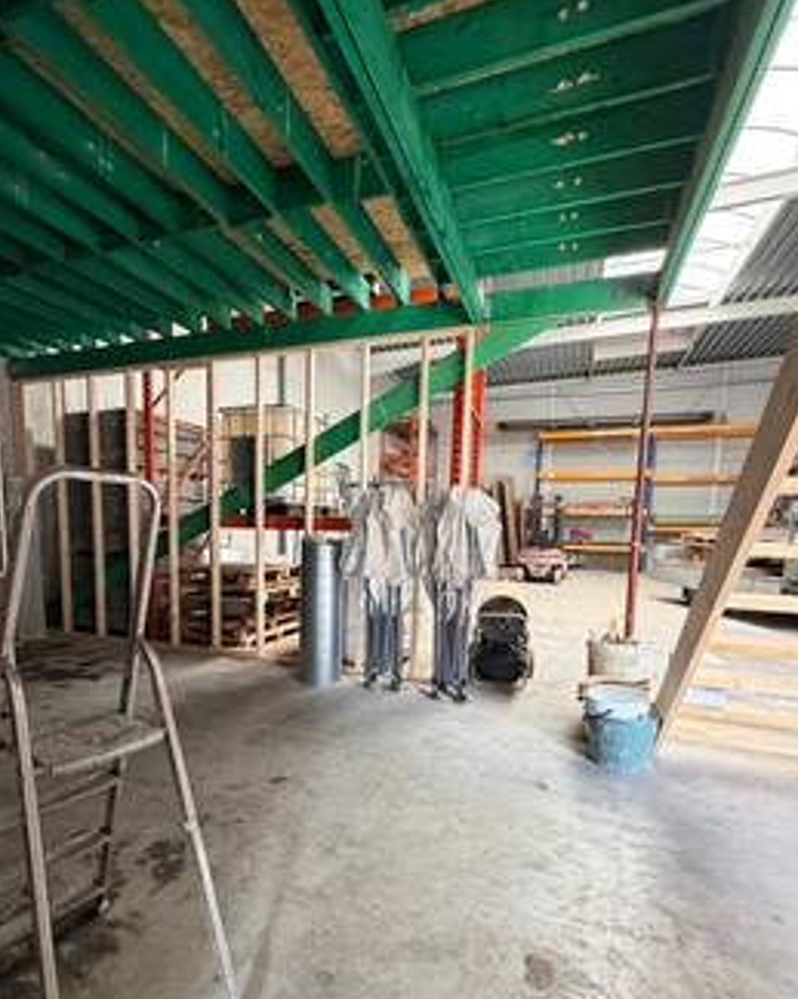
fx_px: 532
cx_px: 360
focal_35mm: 18
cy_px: 597
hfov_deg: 73.6
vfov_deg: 85.4
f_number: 2.2
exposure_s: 1/121
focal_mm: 2.22
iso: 320
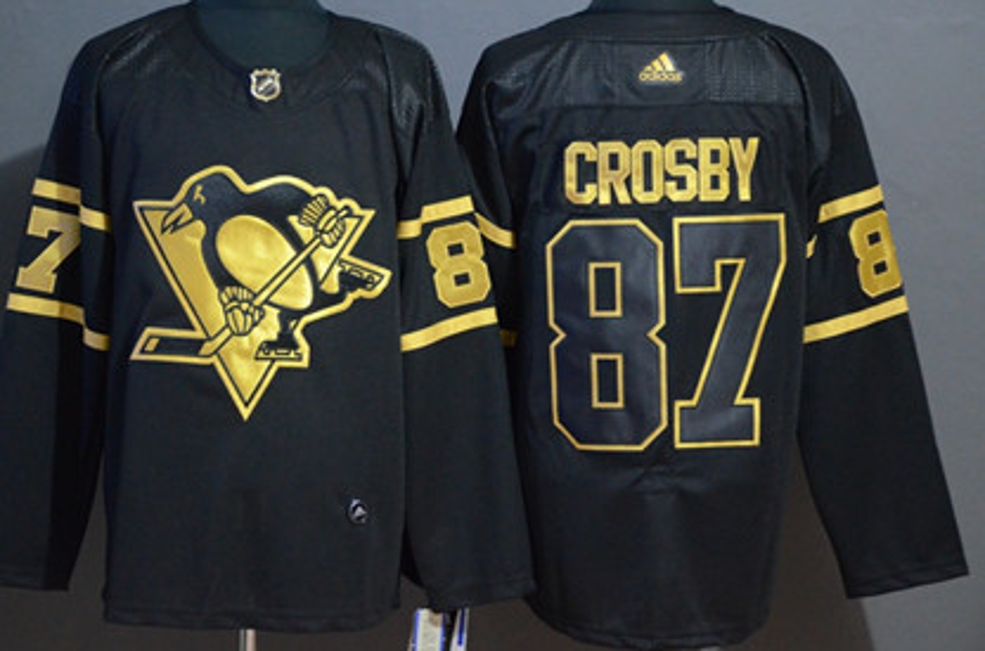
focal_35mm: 101
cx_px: 403
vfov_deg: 13.5
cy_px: 290
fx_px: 2756
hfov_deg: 20.2
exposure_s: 1/10
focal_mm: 56
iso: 4000
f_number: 4.8
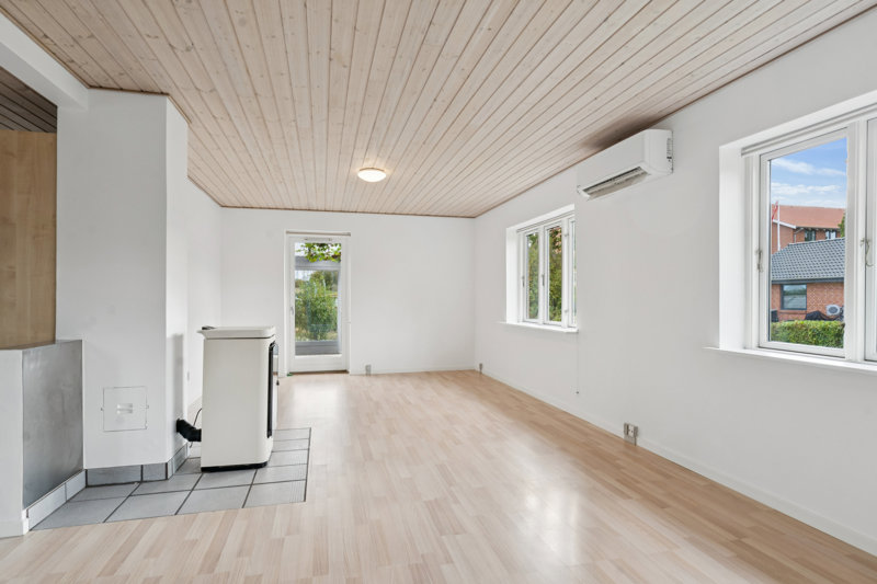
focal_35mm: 19
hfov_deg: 86.9
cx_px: 438
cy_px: 292
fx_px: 463
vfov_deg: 64.5
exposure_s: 1/20
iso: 200
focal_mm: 19
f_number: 8
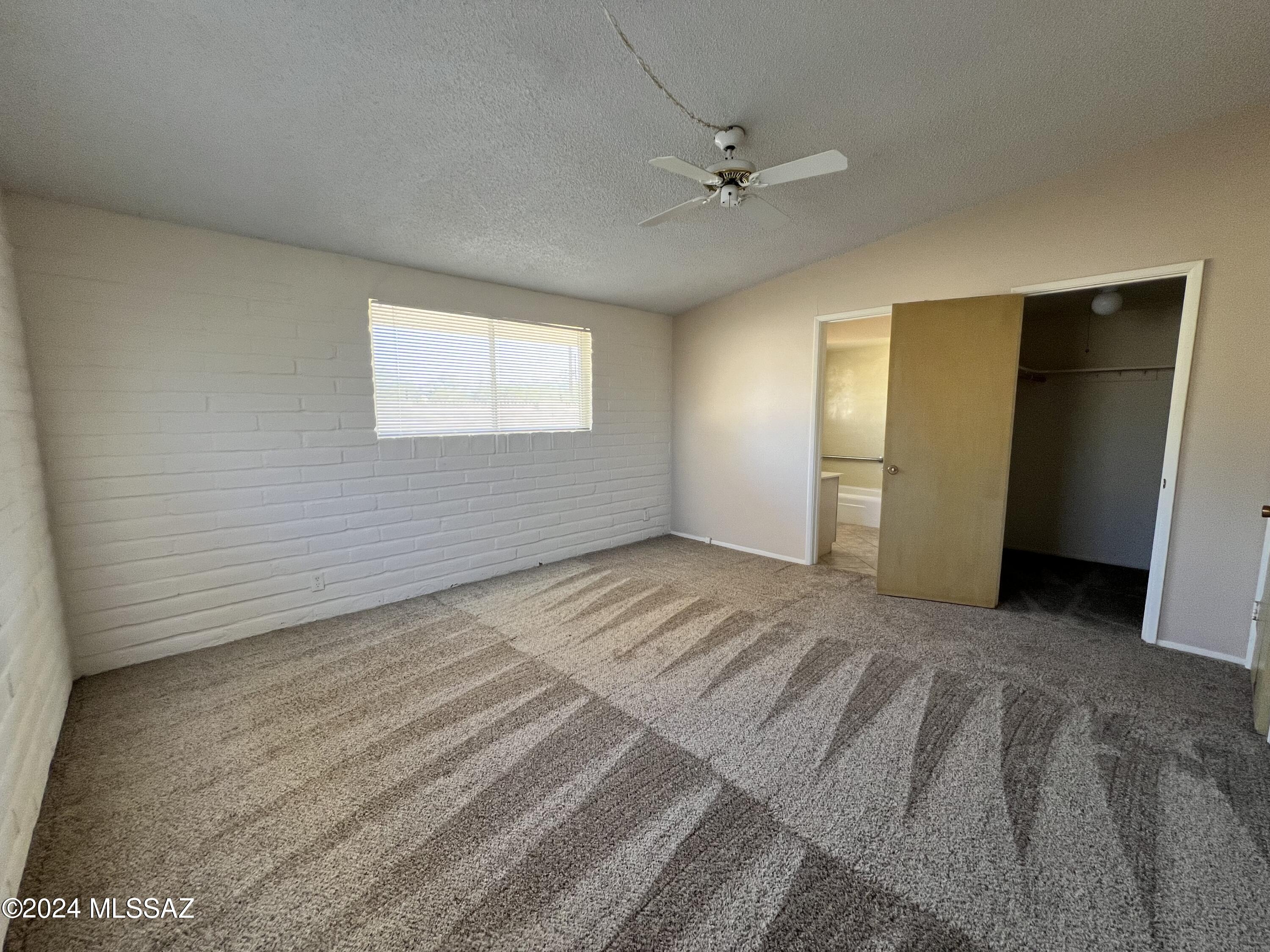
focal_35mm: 13
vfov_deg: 89.9
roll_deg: +0.6
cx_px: 635
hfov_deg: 106.2
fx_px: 477
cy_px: 476
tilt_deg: -7.1
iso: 100
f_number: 1.8
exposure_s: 1/99
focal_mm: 1.57
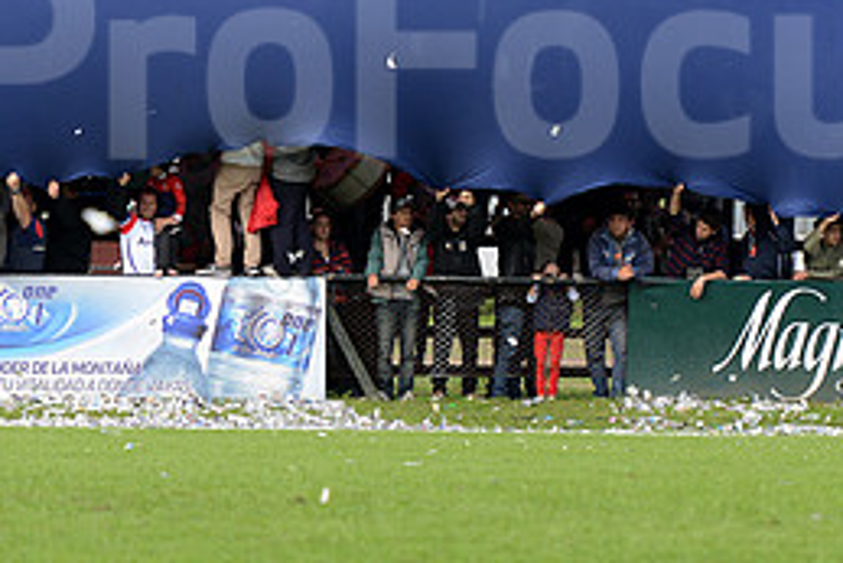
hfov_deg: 5.0
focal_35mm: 414
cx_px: 215
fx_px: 9700
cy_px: 47
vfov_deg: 3.3
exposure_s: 1/640
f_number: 4
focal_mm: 185
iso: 400
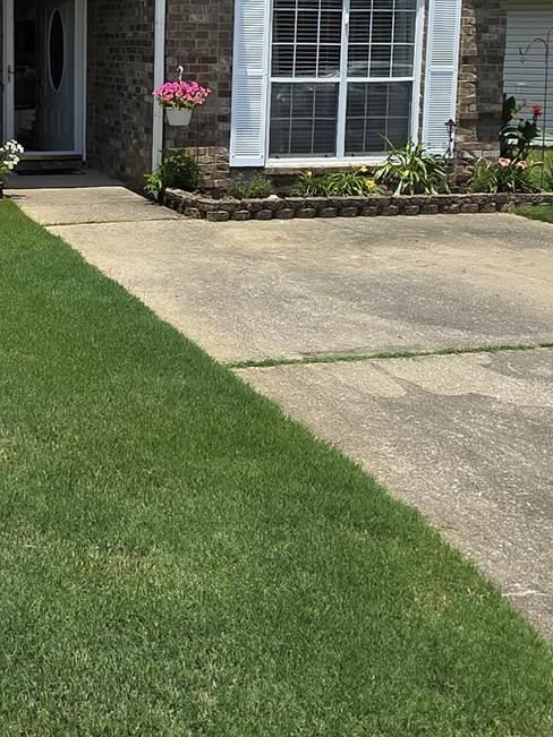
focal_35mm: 46
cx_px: 17
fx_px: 980
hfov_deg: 29.7
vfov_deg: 39.8
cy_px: 158
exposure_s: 1/3569
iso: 40
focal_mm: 2.2
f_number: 1.9
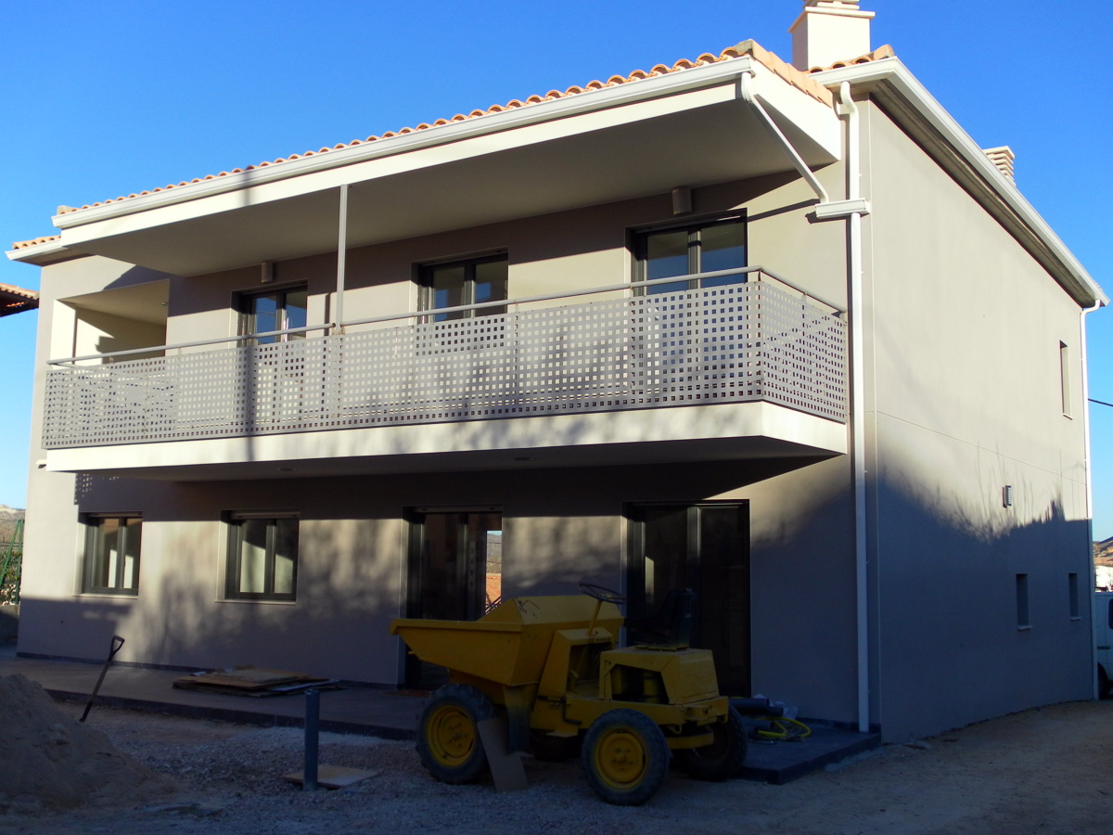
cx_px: 556
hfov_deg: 47.9
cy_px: 418
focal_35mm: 39
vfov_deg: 36.8
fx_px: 1254
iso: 80
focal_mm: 6.9
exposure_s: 1/500
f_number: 3.9
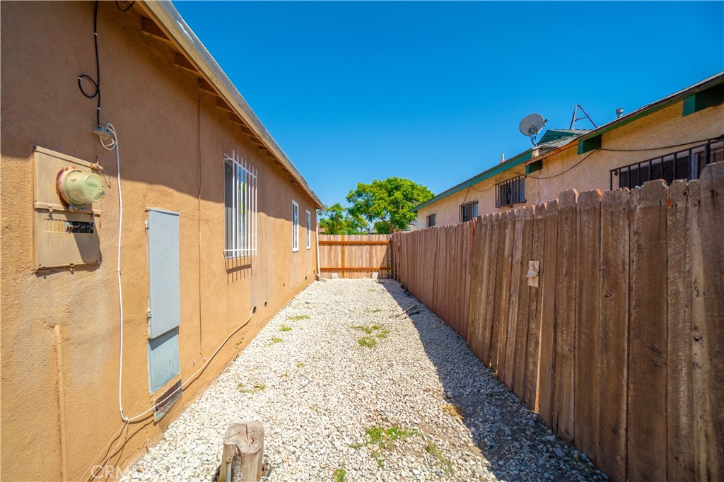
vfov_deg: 77.3
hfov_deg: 100.4
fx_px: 302
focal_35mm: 15
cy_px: 241
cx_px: 362
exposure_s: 1/500
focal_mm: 10
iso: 100
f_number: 7.1
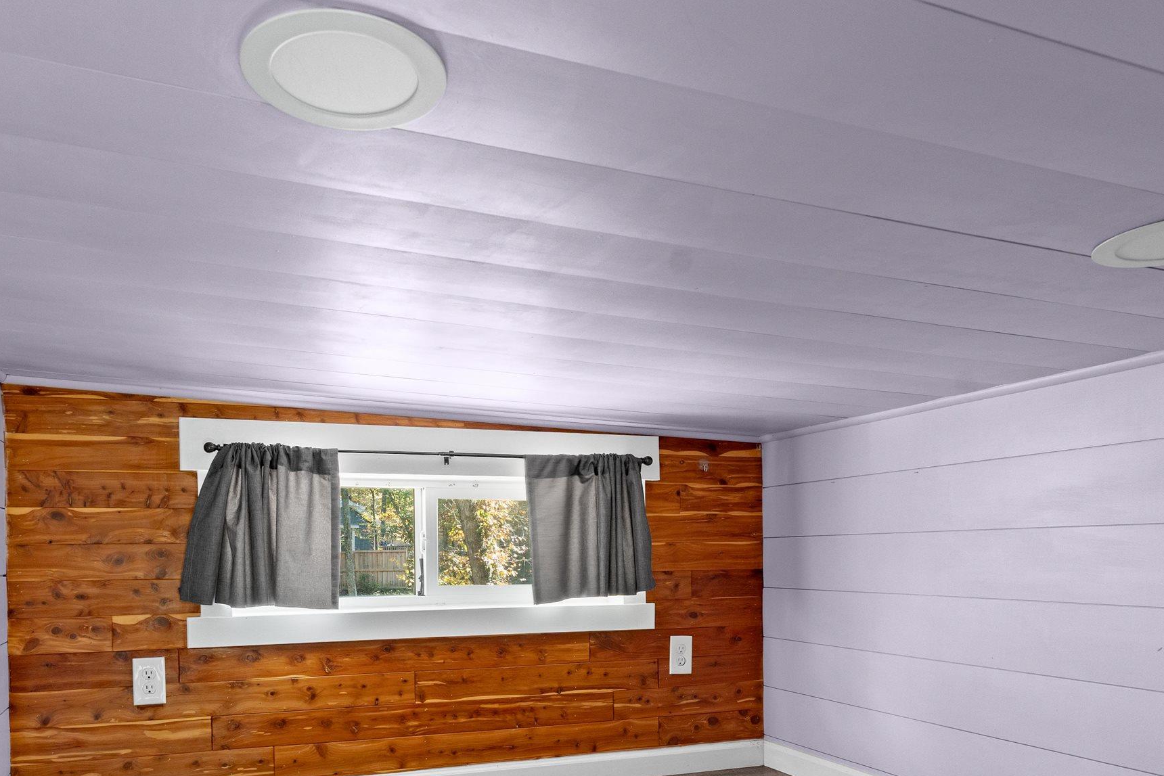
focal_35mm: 25
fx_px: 808
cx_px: 495
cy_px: 551
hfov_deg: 71.1
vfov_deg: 49.9
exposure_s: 1.6
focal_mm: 14
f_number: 8
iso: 250
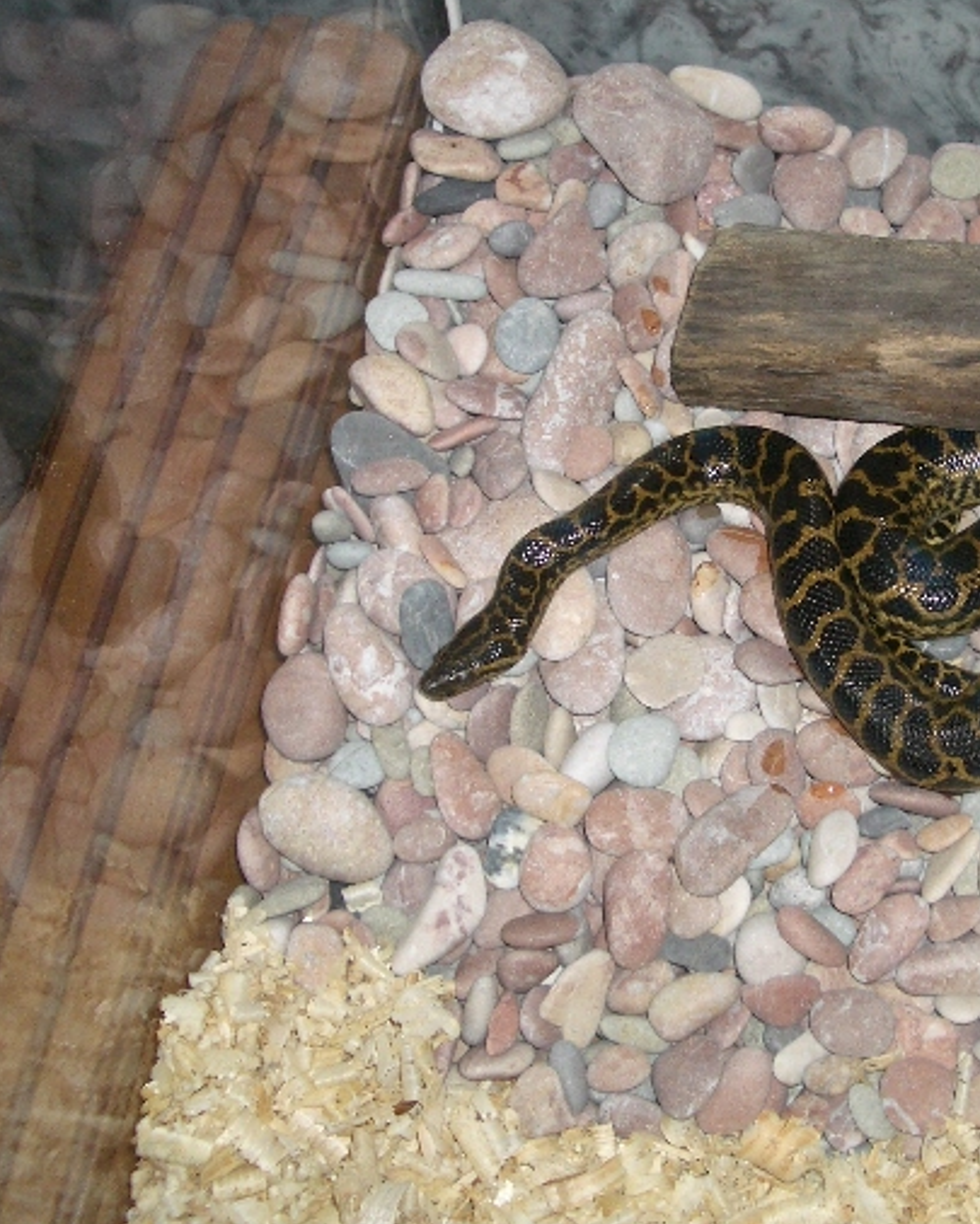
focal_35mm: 54
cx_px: 791
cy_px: 544
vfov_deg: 34.7
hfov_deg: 27.5
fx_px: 1957
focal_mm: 5.8
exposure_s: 1/60
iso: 100
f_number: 2.6
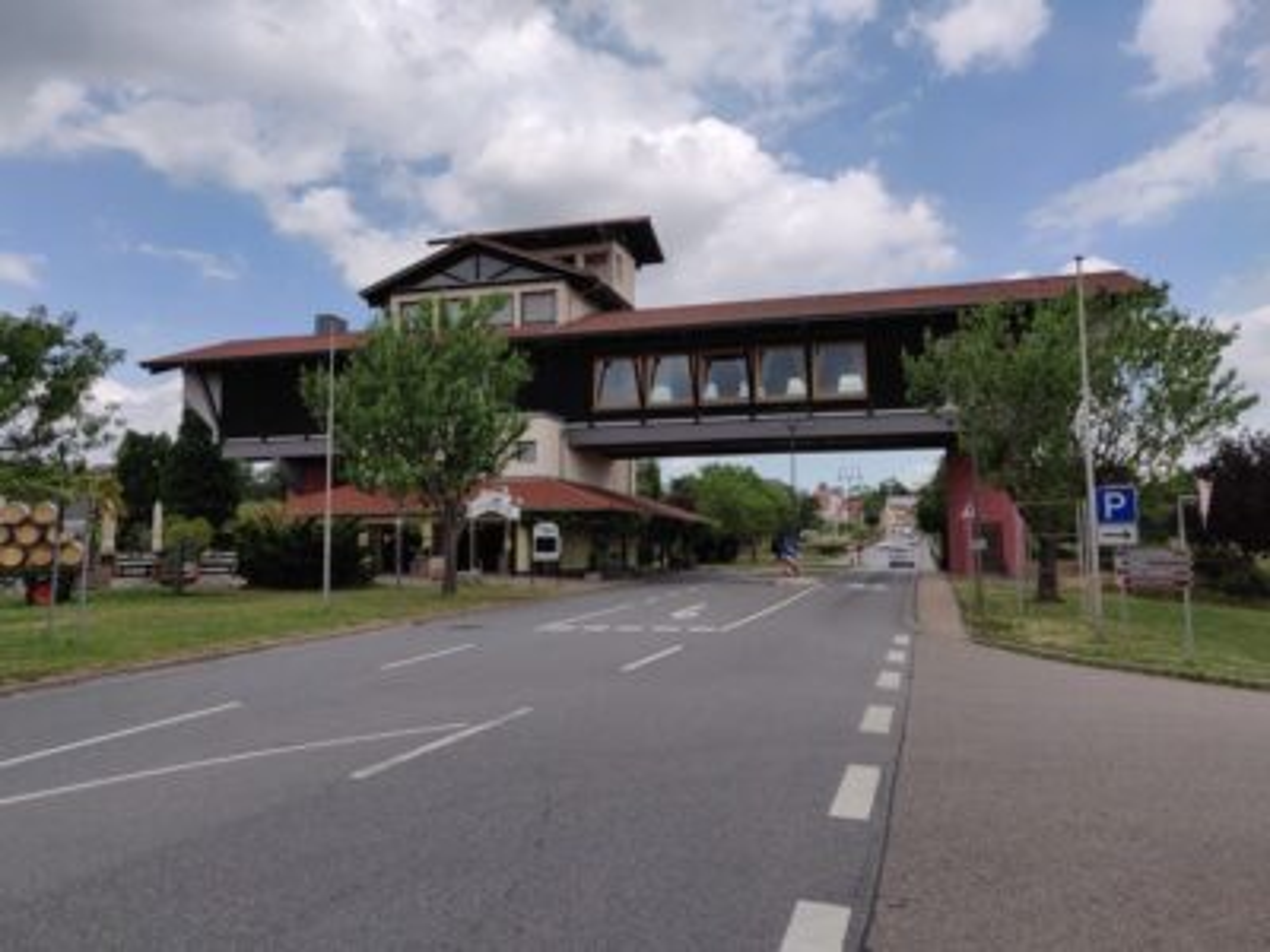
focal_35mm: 25
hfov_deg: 69.4
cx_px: 635
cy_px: 476
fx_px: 917
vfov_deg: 54.9
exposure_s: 1/2350
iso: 100
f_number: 1.7
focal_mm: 4.25
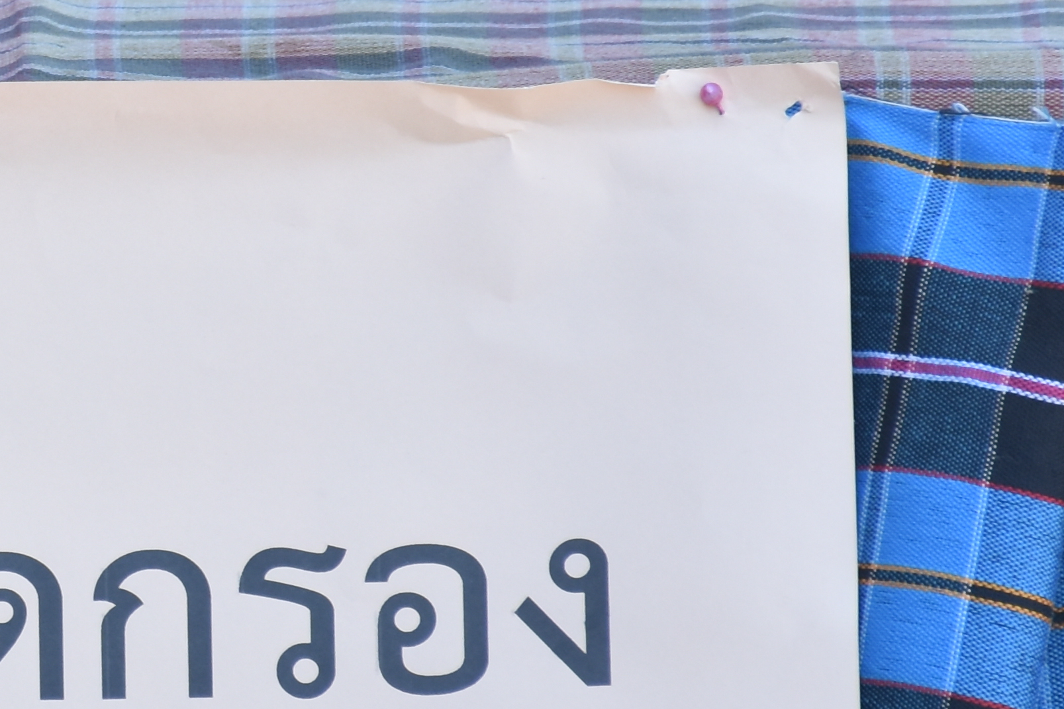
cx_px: -370
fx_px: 23168
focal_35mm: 784
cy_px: 128
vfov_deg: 1.8
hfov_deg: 2.6
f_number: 5.6
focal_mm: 140
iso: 200
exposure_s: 1/160
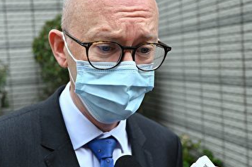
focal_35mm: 59
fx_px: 413
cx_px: 108
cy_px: 87
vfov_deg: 23.0
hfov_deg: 33.9
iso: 320
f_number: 4
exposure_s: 1/200
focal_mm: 35
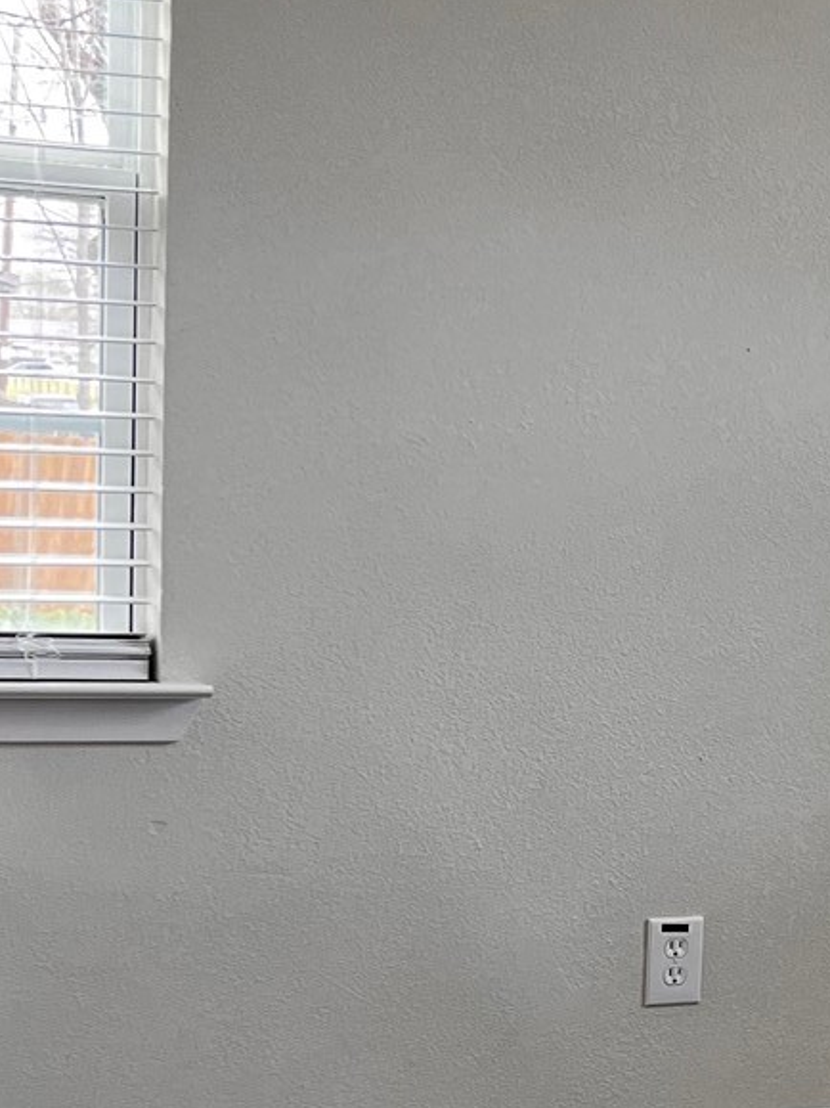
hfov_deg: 14.6
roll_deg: -3.4
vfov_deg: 21.2
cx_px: 1362
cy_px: 804
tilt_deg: -6.3
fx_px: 2942
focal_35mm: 92
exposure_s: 1/163
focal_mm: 5.7
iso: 50
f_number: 1.5
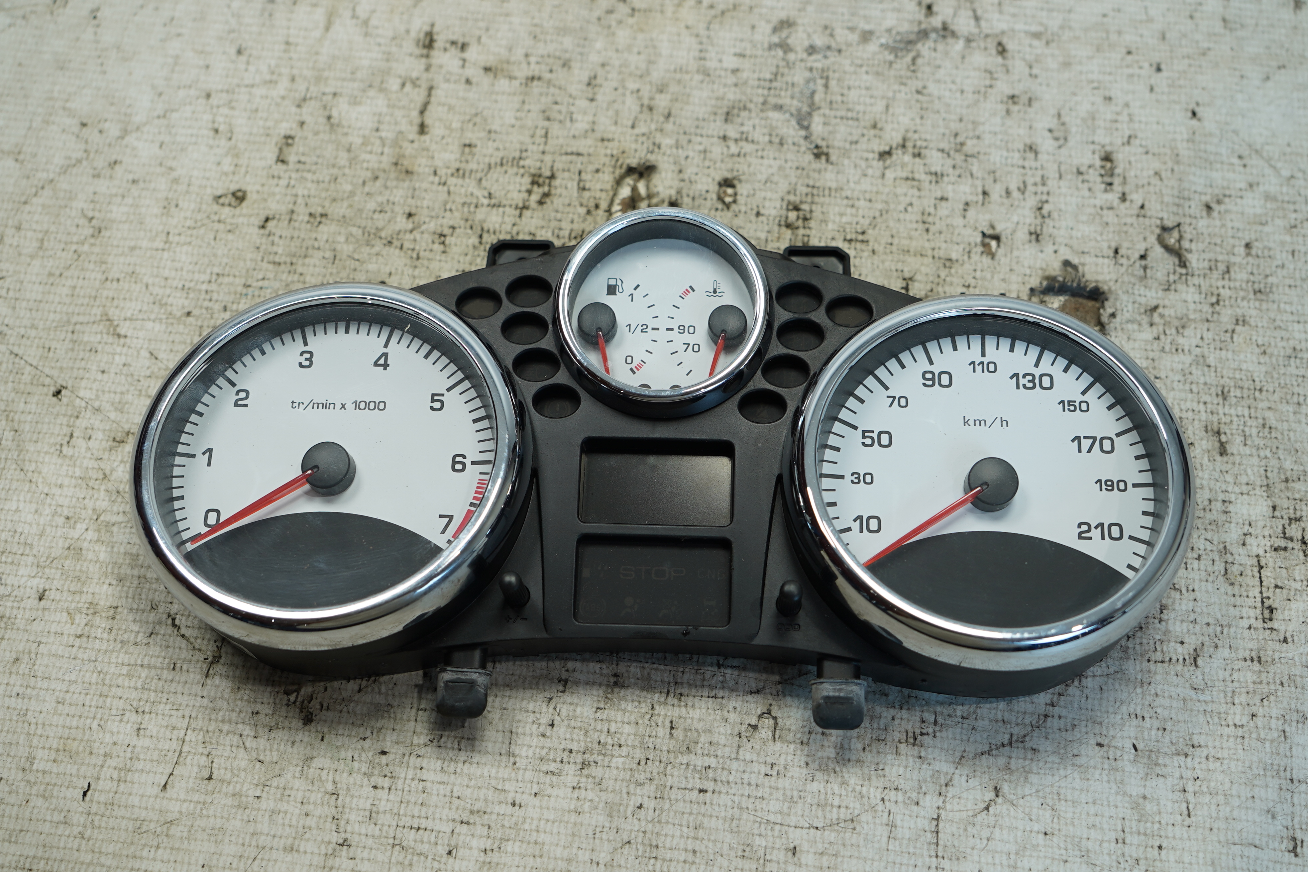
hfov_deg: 46.4
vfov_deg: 31.9
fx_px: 1526
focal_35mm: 42
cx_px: 654
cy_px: 436
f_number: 4
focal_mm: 28
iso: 160
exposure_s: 1/60
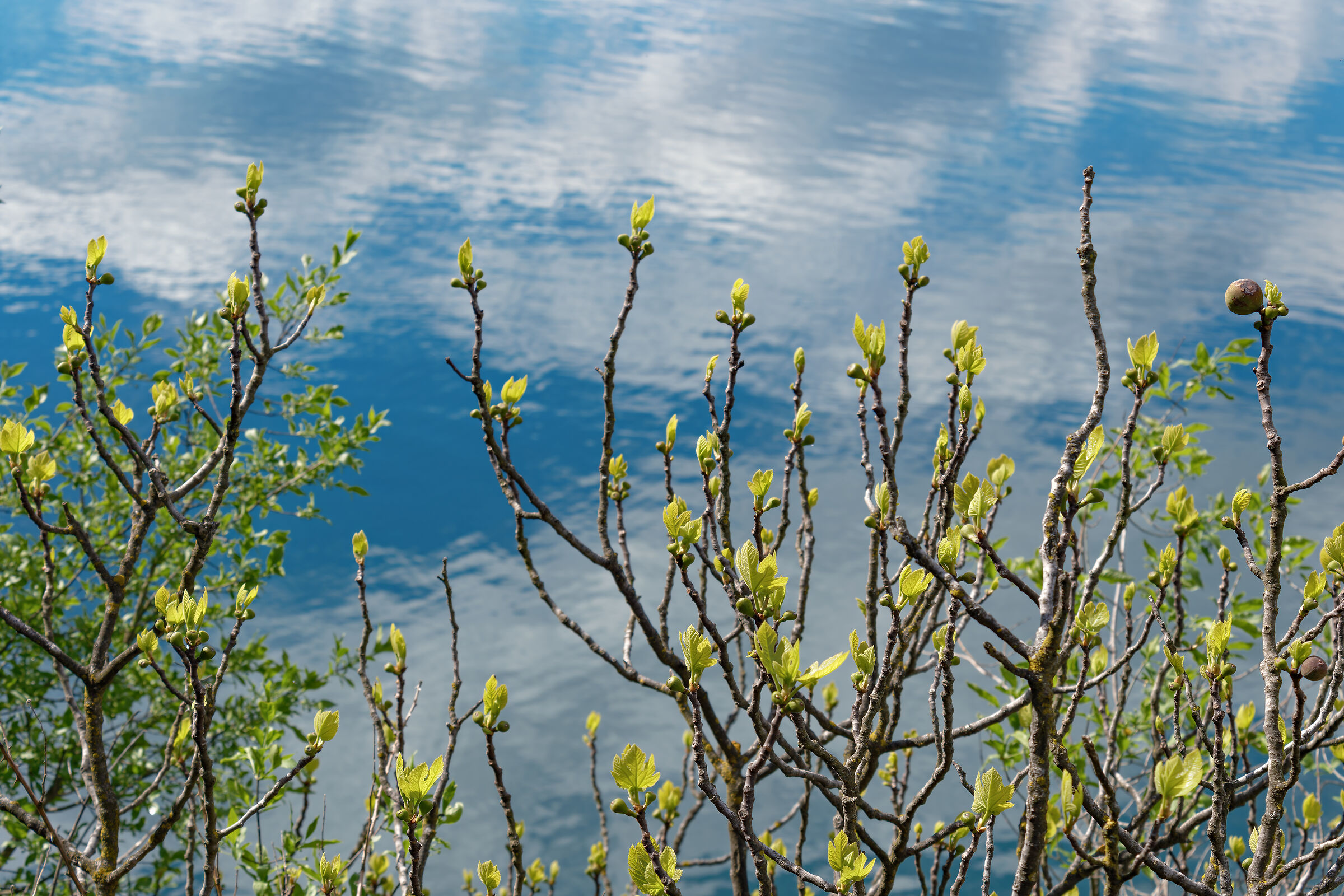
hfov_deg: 24.5
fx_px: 3098
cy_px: 448
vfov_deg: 16.5
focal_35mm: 83
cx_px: 672
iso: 250
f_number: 7.1
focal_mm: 55
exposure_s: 1/640
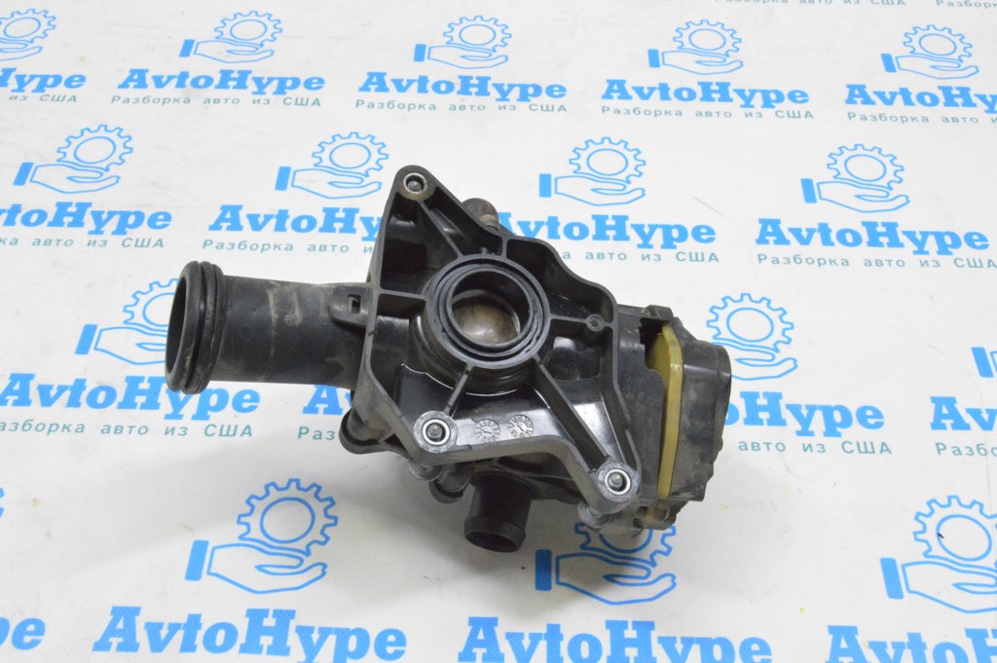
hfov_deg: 46.4
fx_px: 1162
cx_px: 498
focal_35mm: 42
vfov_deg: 31.8
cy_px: 332
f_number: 20
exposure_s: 1/15
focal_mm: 28
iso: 6400
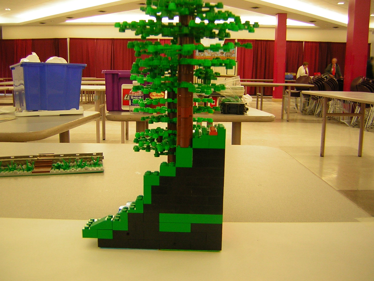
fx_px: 389
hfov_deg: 51.4
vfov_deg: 39.7
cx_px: 187
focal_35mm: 36
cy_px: 140
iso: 51
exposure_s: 1/5.6
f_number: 2.6
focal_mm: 4.7
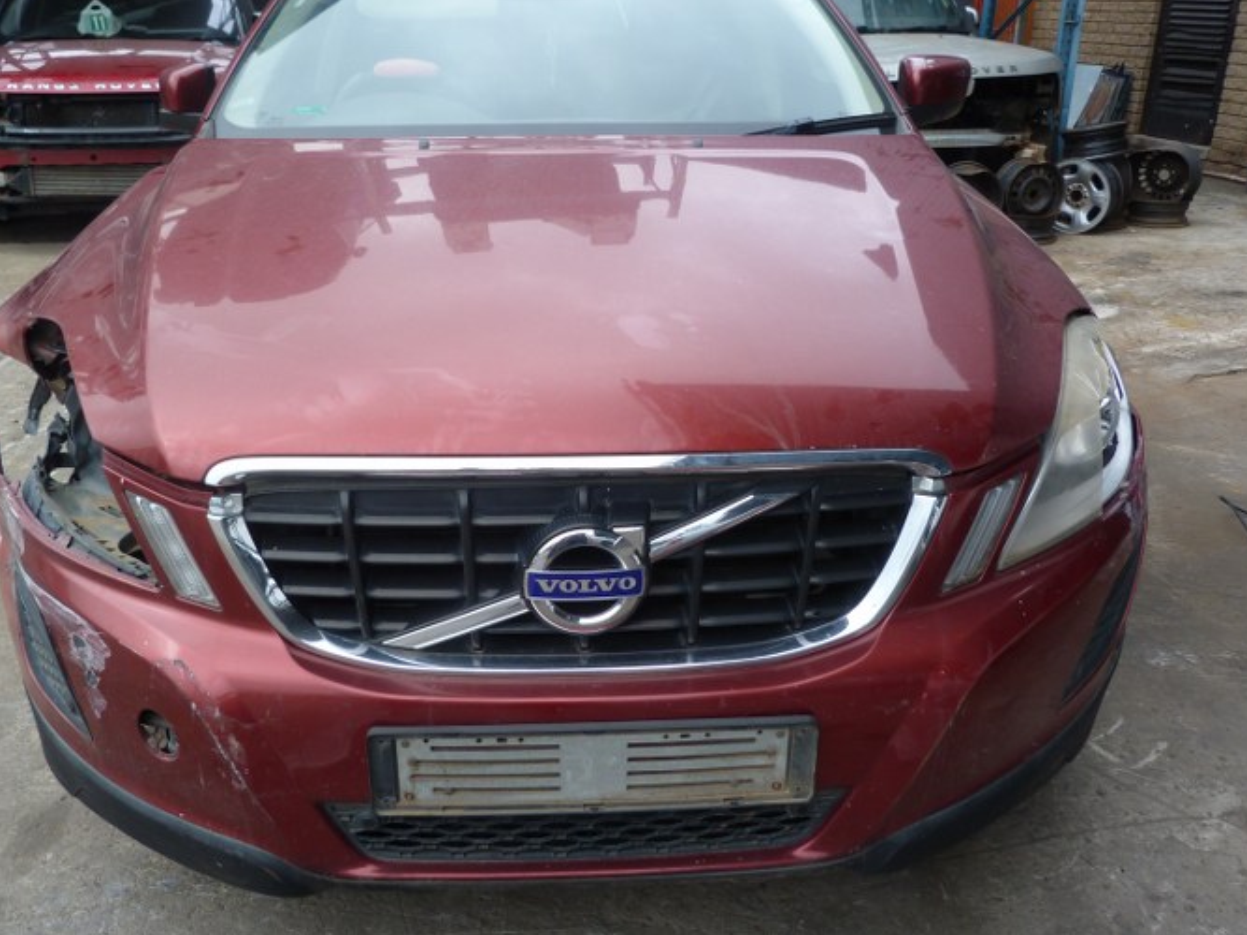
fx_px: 1081
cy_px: 396
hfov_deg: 59.9
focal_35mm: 30
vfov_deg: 46.6
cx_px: 583
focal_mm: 4.5
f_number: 3.6
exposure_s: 1/100
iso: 80
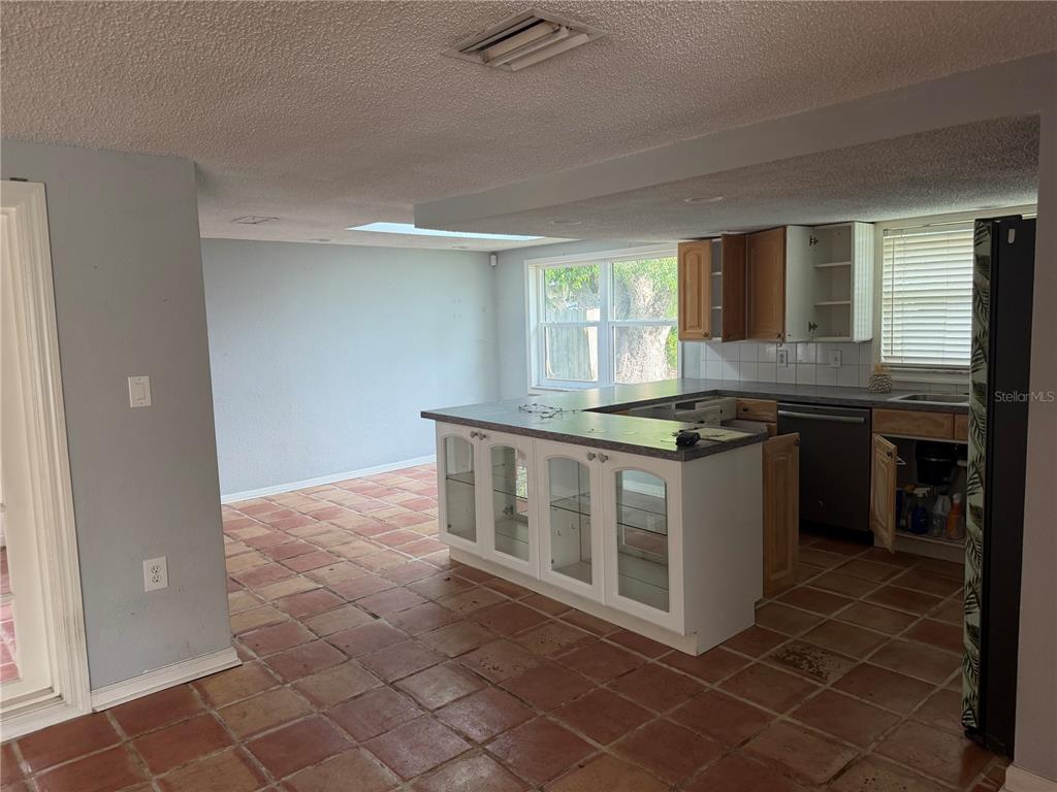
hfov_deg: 71.6
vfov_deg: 56.8
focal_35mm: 24
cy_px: 396
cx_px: 528
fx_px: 733
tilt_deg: -6.0
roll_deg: +1.7
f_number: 1.78
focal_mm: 6.76
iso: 160
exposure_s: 1/121
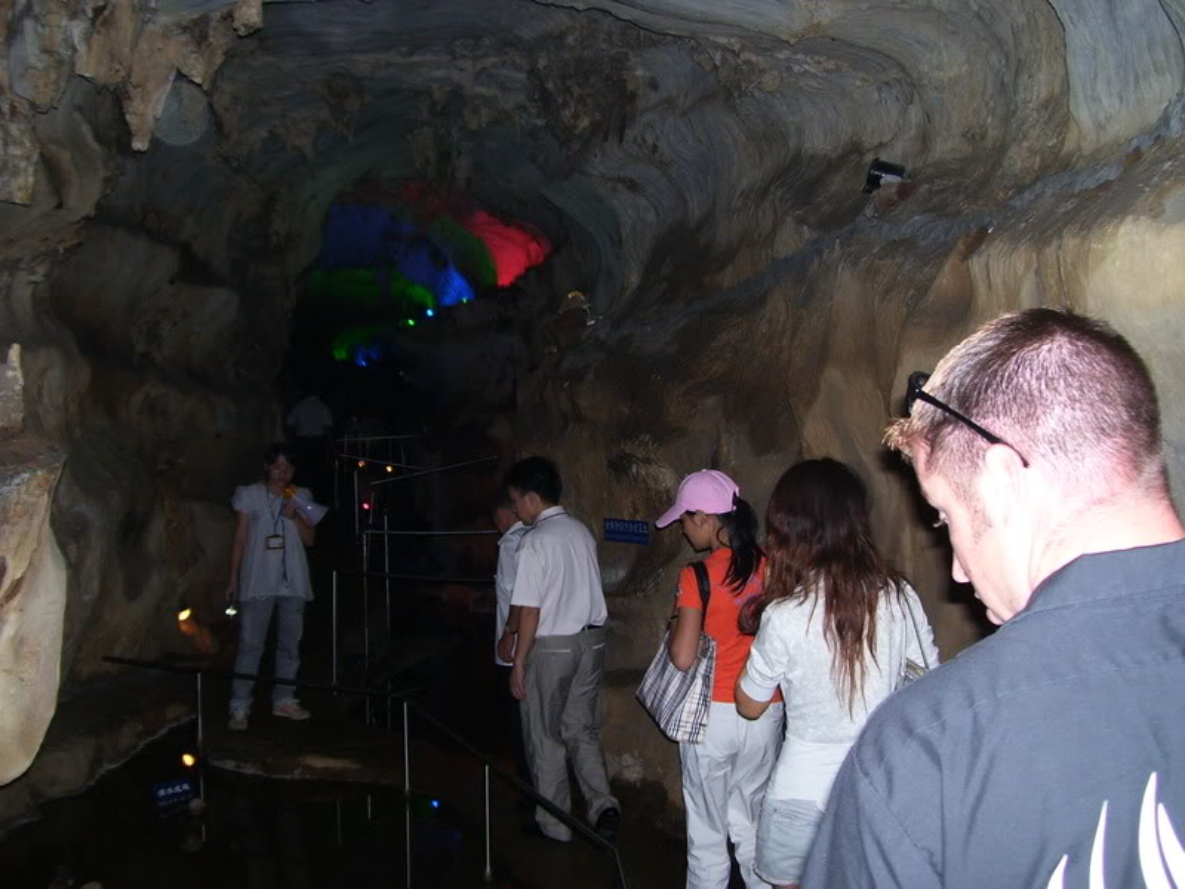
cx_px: 592
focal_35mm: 37
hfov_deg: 50.1
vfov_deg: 38.7
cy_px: 444
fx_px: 1267
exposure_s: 1/60
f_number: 2.7
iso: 125
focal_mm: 6
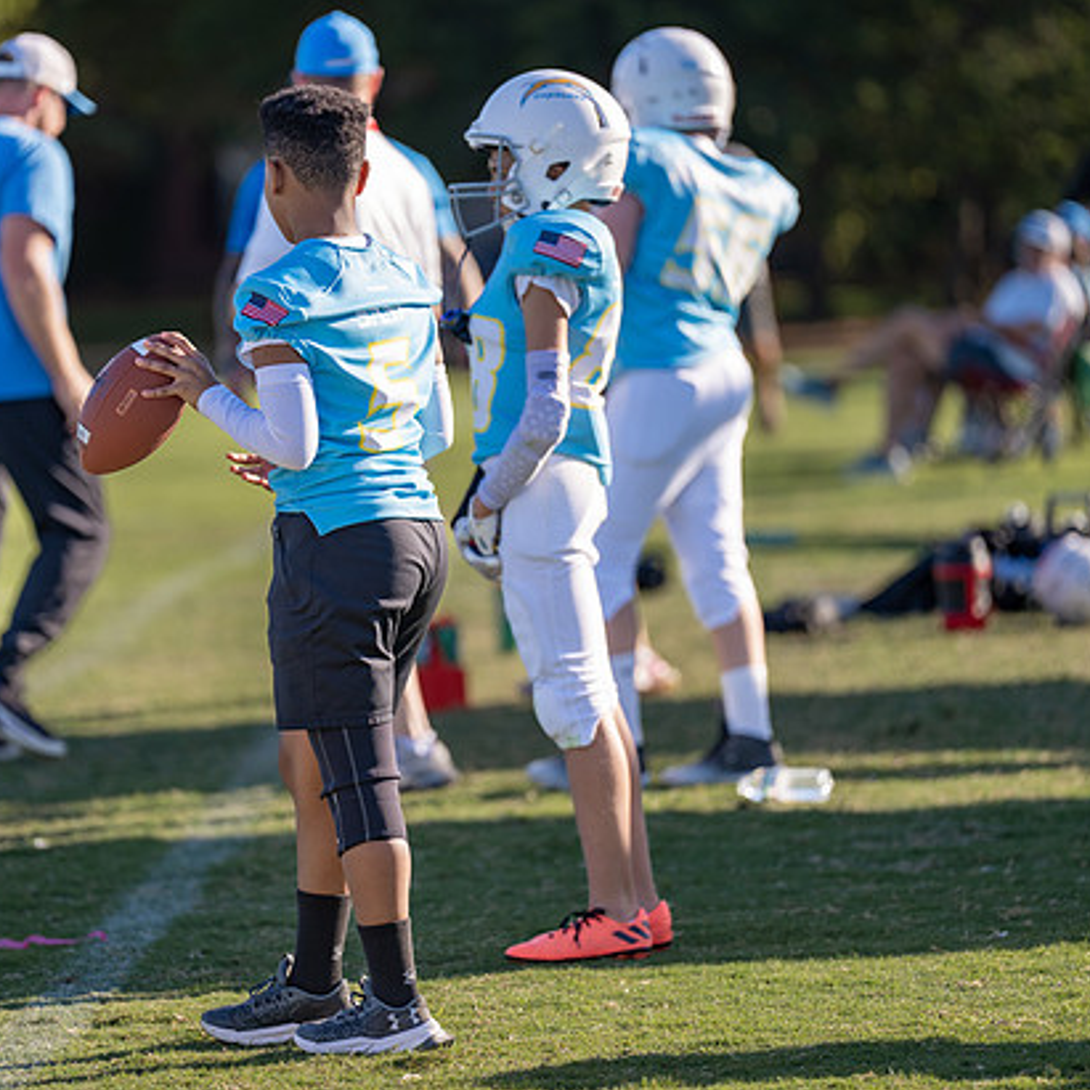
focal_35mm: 258
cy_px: 545
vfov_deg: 6.8
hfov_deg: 6.8
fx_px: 9191
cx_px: 400
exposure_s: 1/800
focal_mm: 200
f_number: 2.8
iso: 100
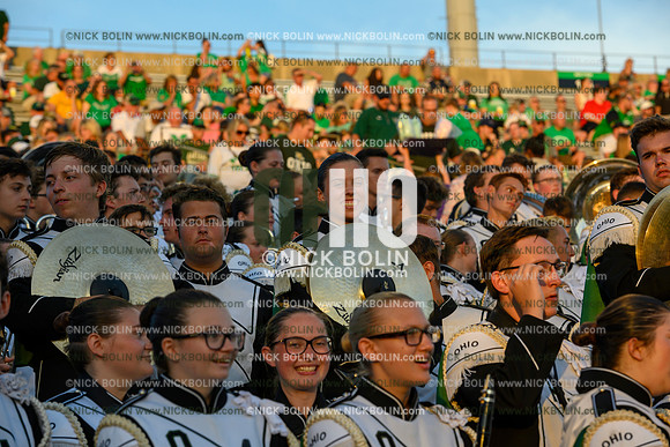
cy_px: 224
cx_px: 335
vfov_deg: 9.8
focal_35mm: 140
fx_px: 2606
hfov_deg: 14.7
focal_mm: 140
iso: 160
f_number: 8
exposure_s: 1/125
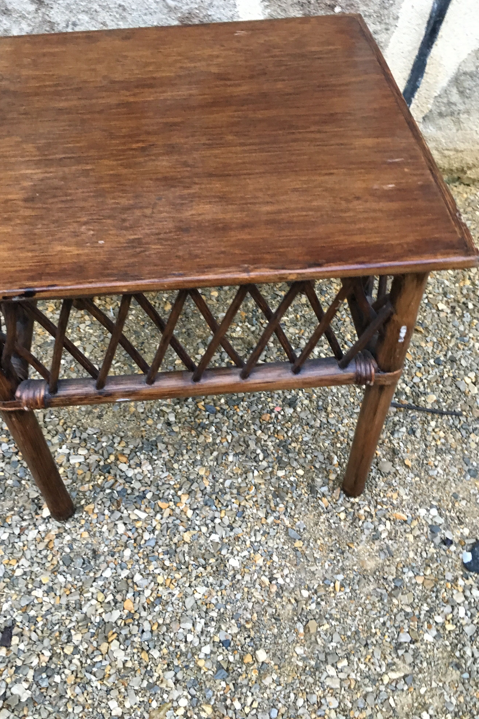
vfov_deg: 60.3
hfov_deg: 42.3
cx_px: 223
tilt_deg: -46.3
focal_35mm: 31
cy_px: 351
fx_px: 619
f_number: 2.2
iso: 200
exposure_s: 1/25
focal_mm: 4.15
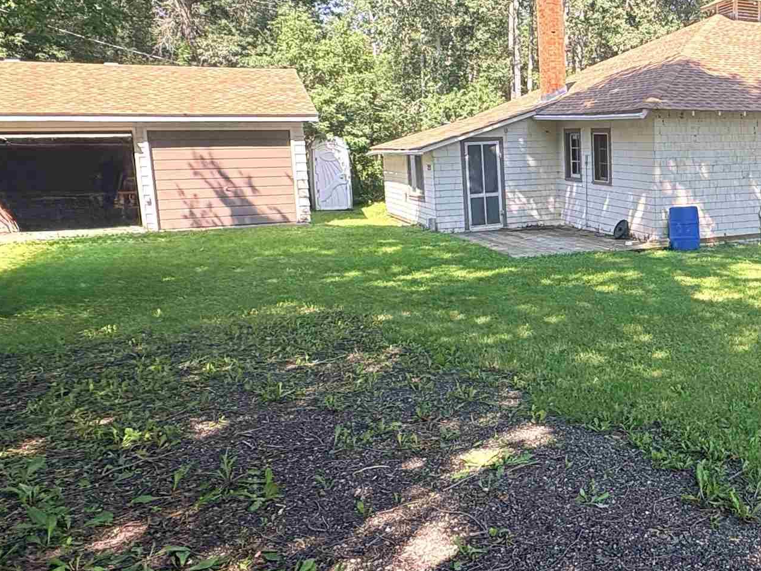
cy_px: 257
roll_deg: +1.1
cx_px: 652
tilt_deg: -8.3
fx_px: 748
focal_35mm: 34
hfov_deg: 49.4
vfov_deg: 41.8
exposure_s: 1/392
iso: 64
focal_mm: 2.22
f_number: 2.2
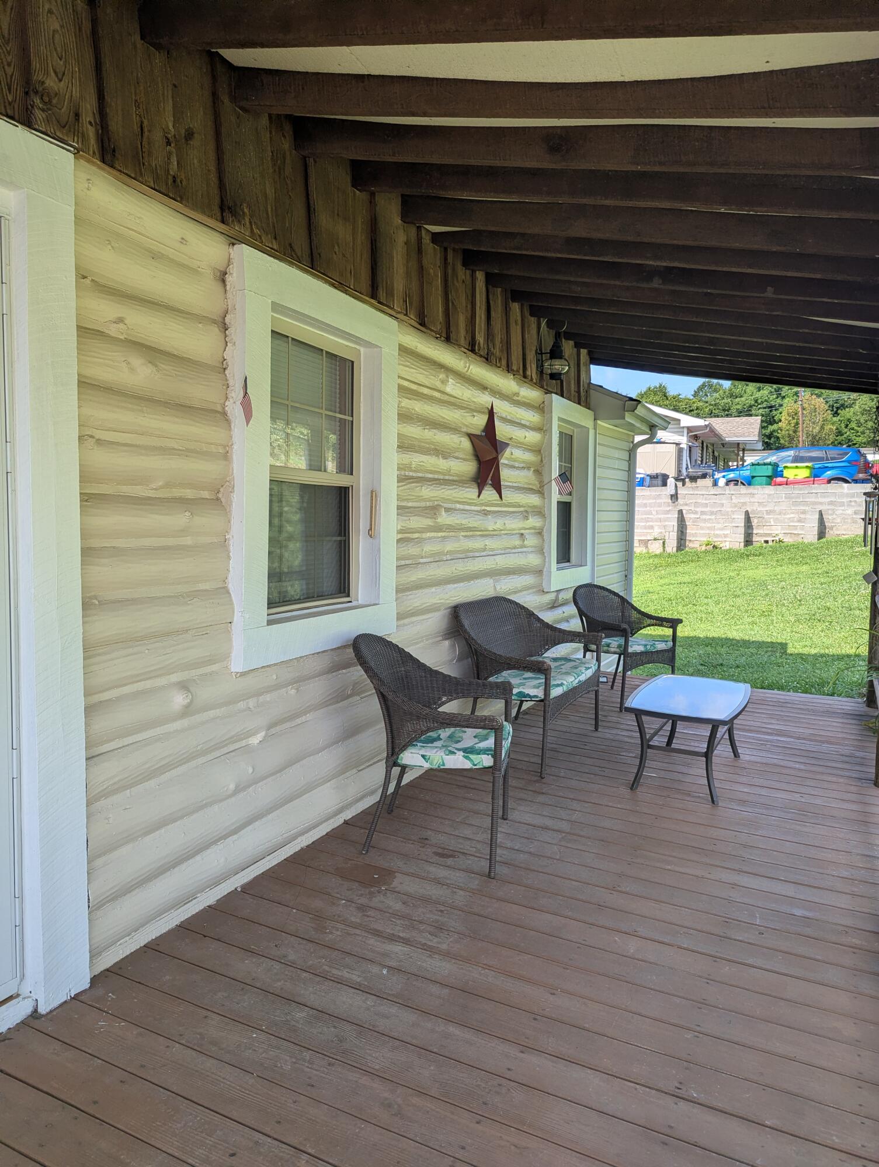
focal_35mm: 24
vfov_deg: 71.5
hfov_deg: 56.9
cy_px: 584
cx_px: 440
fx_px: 811
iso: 38
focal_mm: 6.81
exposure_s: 1/755
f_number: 1.85
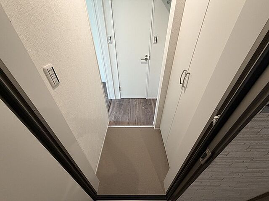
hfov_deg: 102.1
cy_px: 100
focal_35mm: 14
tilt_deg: -37.3
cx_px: 134
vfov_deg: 85.7
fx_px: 109
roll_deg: +0.1
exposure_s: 1/60
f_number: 2.2
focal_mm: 2.22
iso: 250
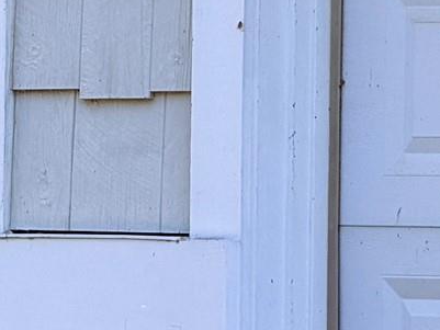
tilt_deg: -1.5
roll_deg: -0.6
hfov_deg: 3.9
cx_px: -335
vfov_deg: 2.9
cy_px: 321
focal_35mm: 511
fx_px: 6497
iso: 50
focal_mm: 16.89
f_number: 2.8
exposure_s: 1/233
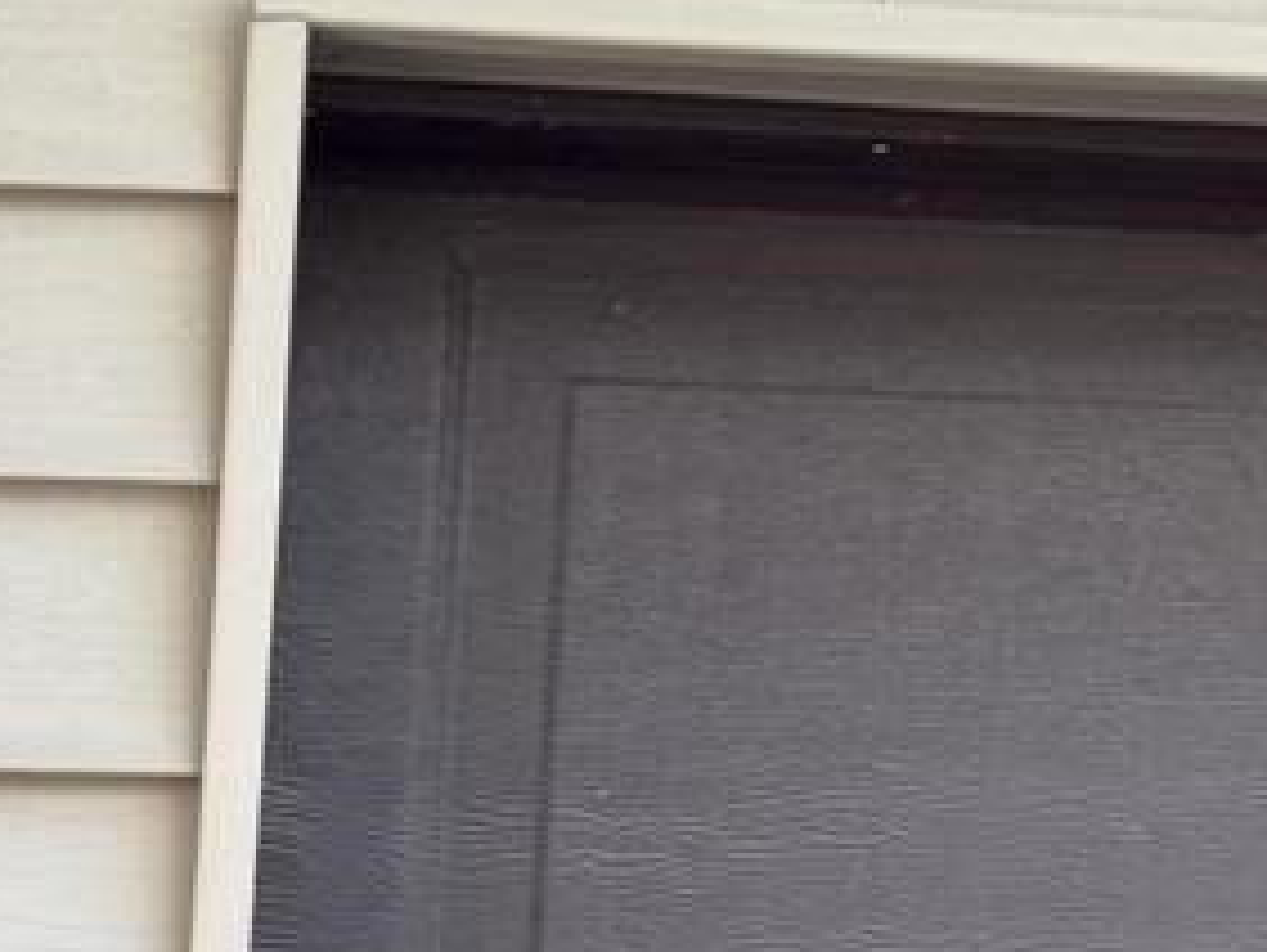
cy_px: 2645
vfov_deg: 7.7
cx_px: -1896
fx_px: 6374
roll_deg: -1.2
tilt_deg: -5.6
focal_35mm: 174
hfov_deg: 9.8
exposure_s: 1/319
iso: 80
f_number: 1.78
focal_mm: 6.76
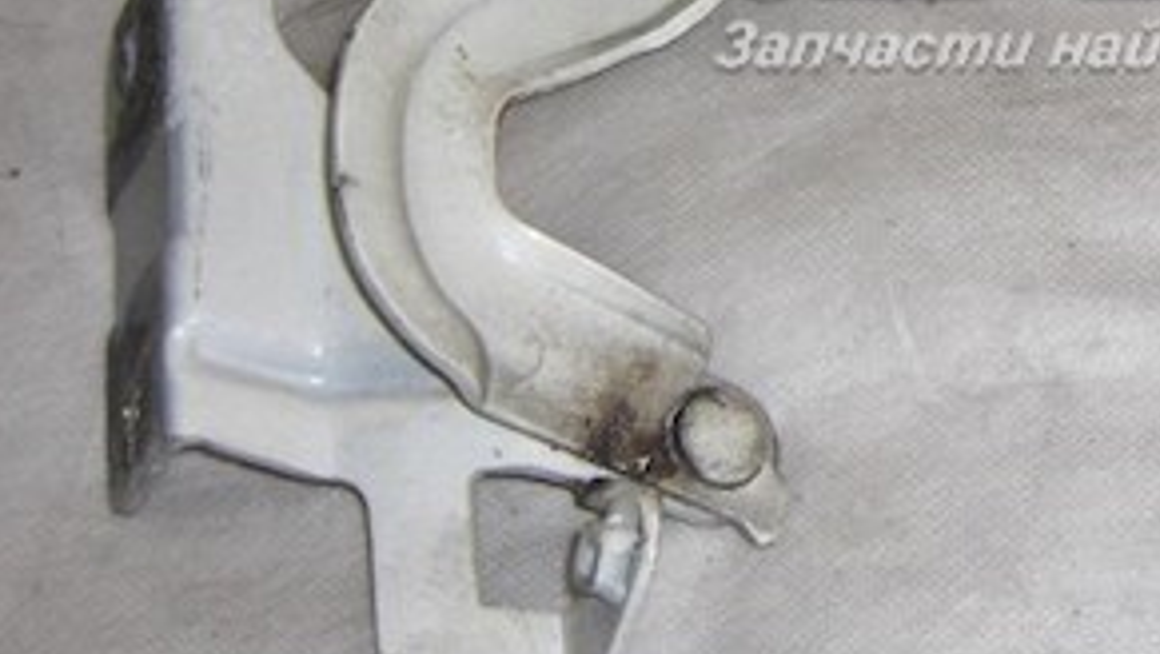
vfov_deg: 13.1
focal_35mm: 91
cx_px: 1172
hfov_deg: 22.5
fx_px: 2800
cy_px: -68
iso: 100
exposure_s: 1/60
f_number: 2.8
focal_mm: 7.9
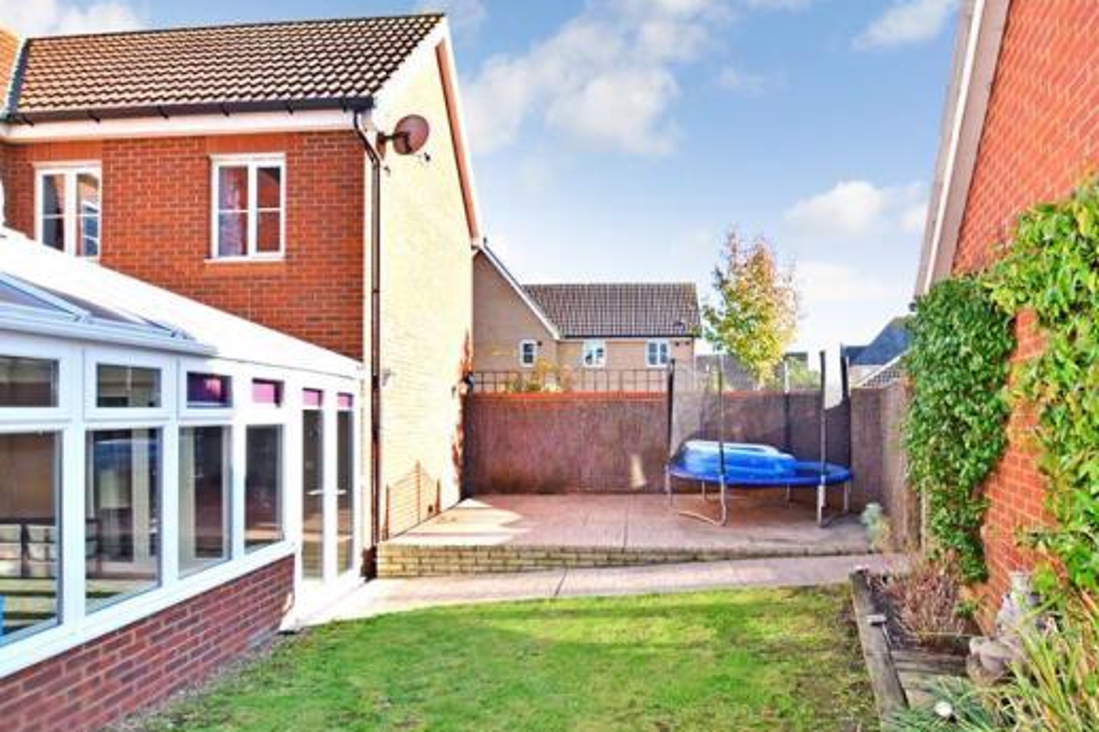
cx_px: 594
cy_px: 413
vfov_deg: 64.3
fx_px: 580
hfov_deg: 86.7
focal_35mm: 19
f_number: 5.6
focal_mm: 10
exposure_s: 1/200
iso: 200
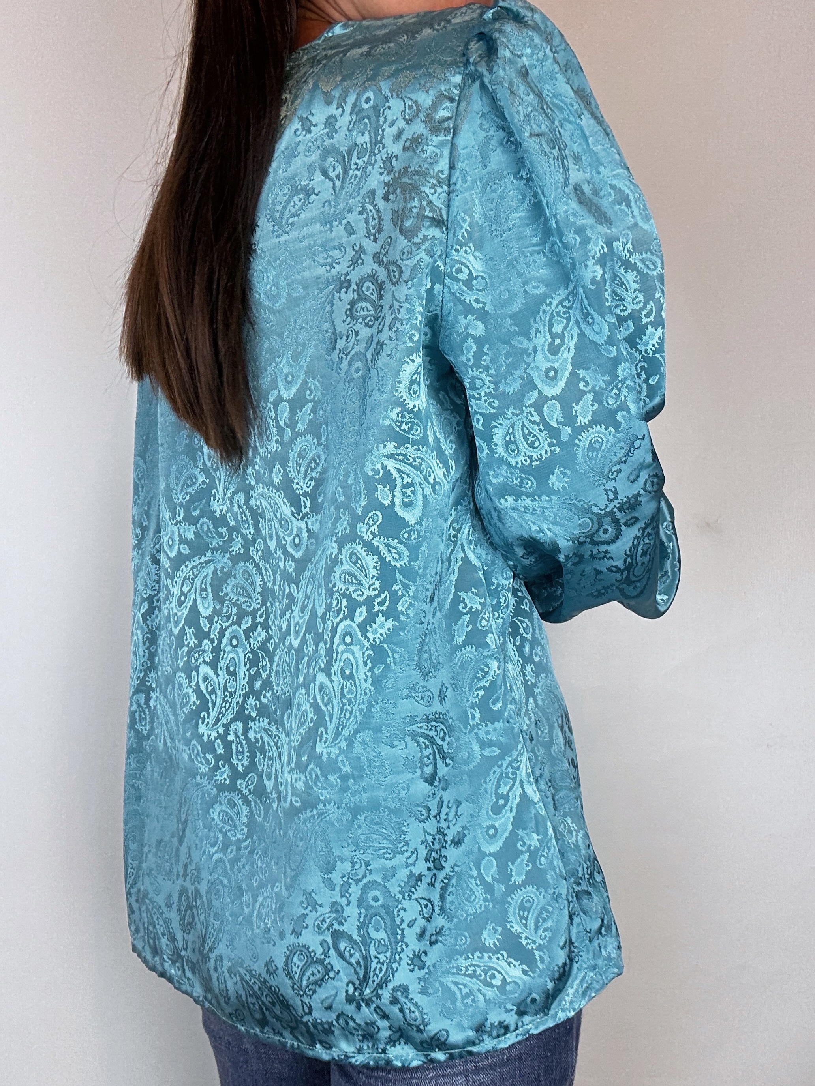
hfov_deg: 46.8
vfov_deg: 60.0
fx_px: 942
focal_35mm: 30
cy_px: 543
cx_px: 408
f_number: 1.9
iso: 50
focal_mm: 2.69
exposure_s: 1/100
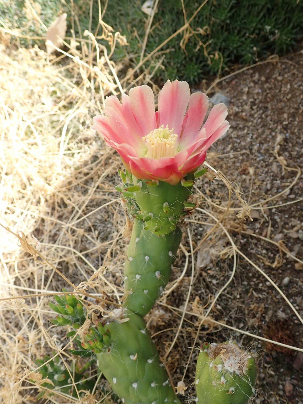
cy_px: 202
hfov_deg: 46.8
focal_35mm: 30
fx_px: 350
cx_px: 152
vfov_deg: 60.0
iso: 100
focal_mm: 5.5
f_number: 3.2
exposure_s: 1/160
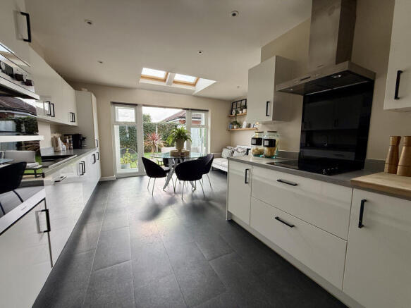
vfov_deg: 85.7
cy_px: 154
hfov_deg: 102.1
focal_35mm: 14
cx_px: 206
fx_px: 166
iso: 64
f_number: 2.2
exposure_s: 1/217
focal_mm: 2.22
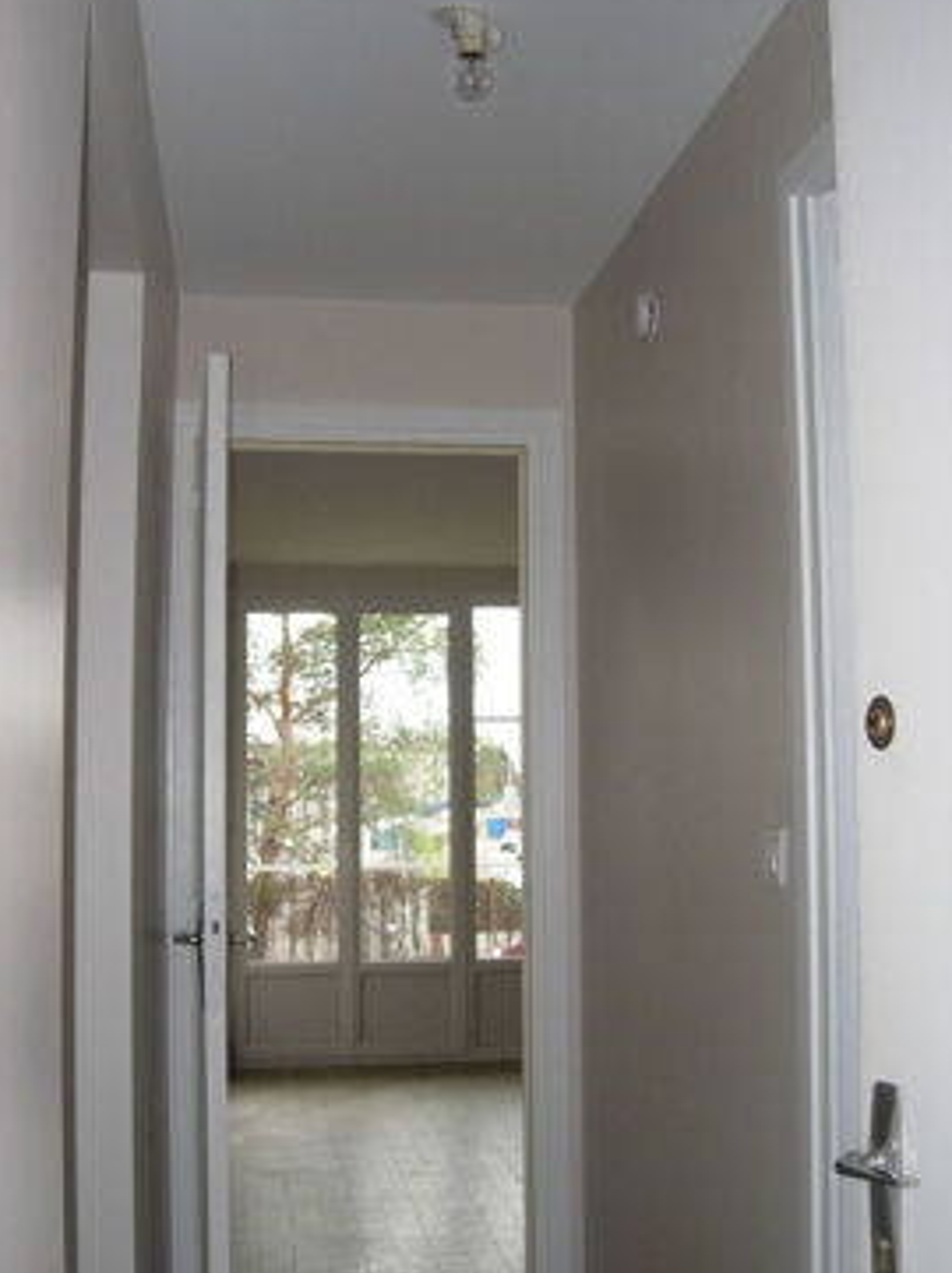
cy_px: 644
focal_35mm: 45
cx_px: 525
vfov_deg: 42.1
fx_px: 1653
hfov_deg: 32.1
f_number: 2.8
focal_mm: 7.8
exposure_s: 1/161
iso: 79
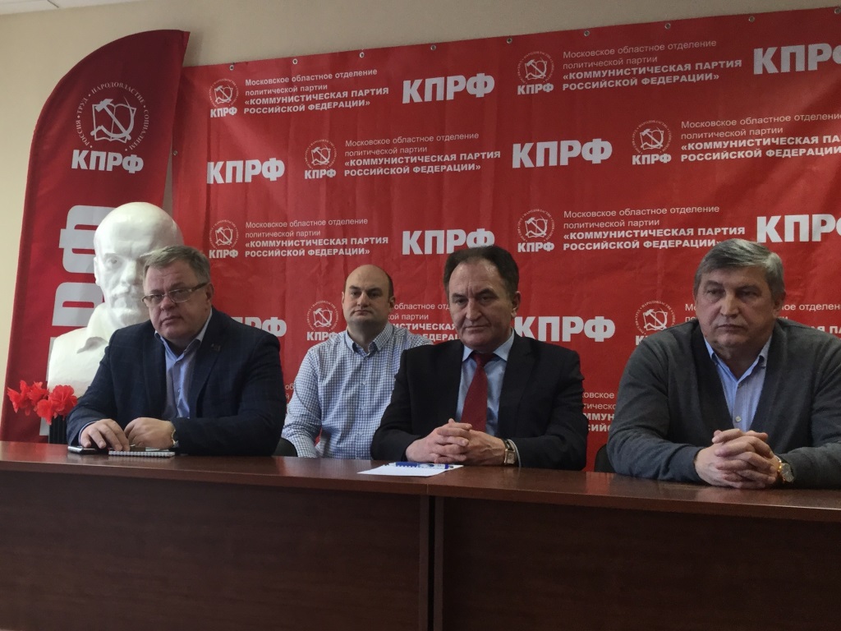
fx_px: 753
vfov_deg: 45.4
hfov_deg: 58.4
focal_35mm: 31
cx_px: 420
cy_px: 316
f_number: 2.4
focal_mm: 3.3
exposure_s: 1/33
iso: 64
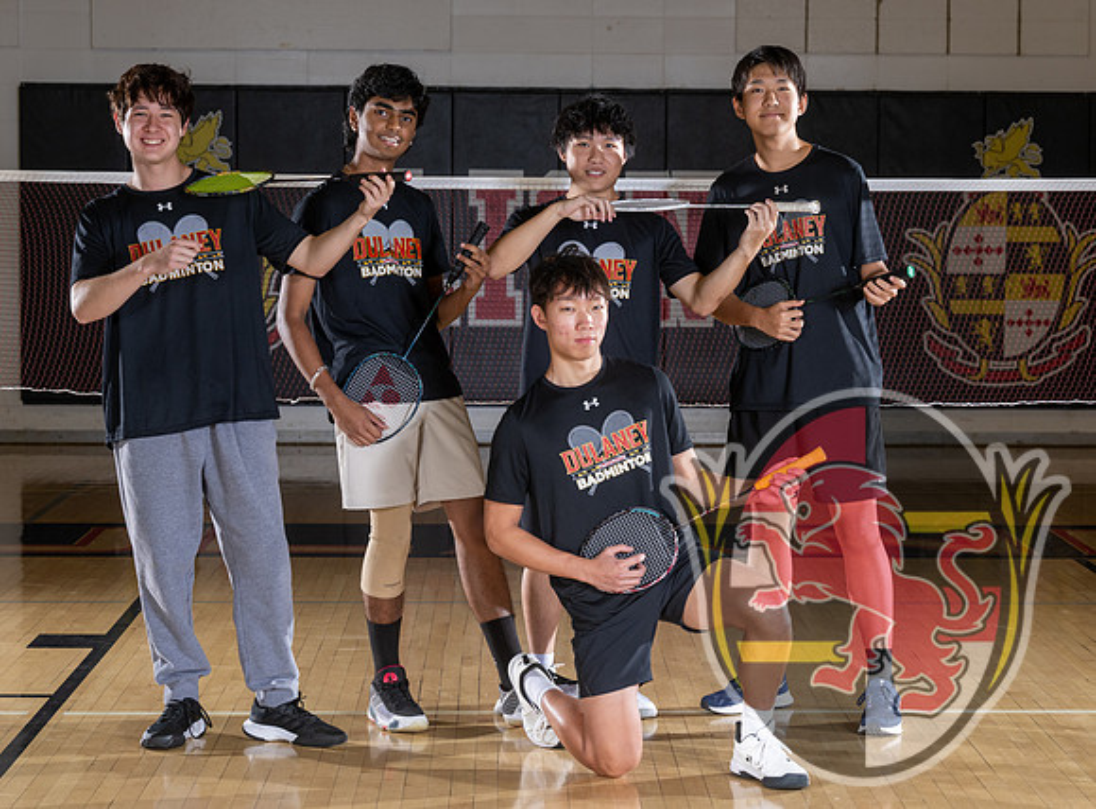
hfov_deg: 20.2
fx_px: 3070
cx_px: 633
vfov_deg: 15.0
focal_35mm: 98
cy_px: 415
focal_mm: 86
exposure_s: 1/100
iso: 320
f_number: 6.3
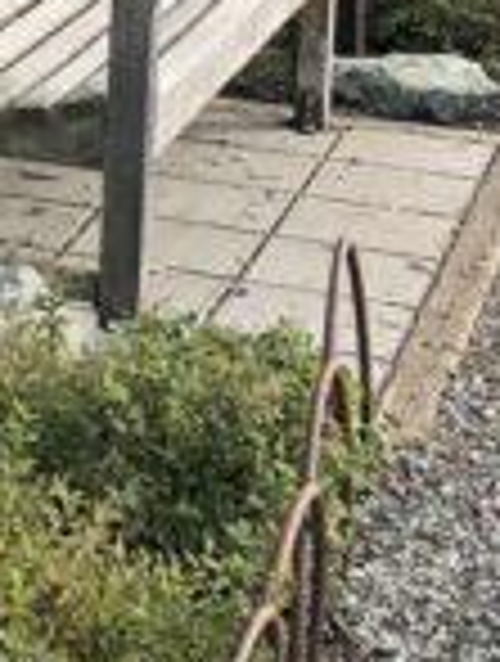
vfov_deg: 12.4
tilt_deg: -5.4
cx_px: -527
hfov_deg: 9.2
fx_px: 2915
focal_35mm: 152
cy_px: -320
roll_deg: -1.4
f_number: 1.8
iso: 20
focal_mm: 3.99
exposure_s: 1/317
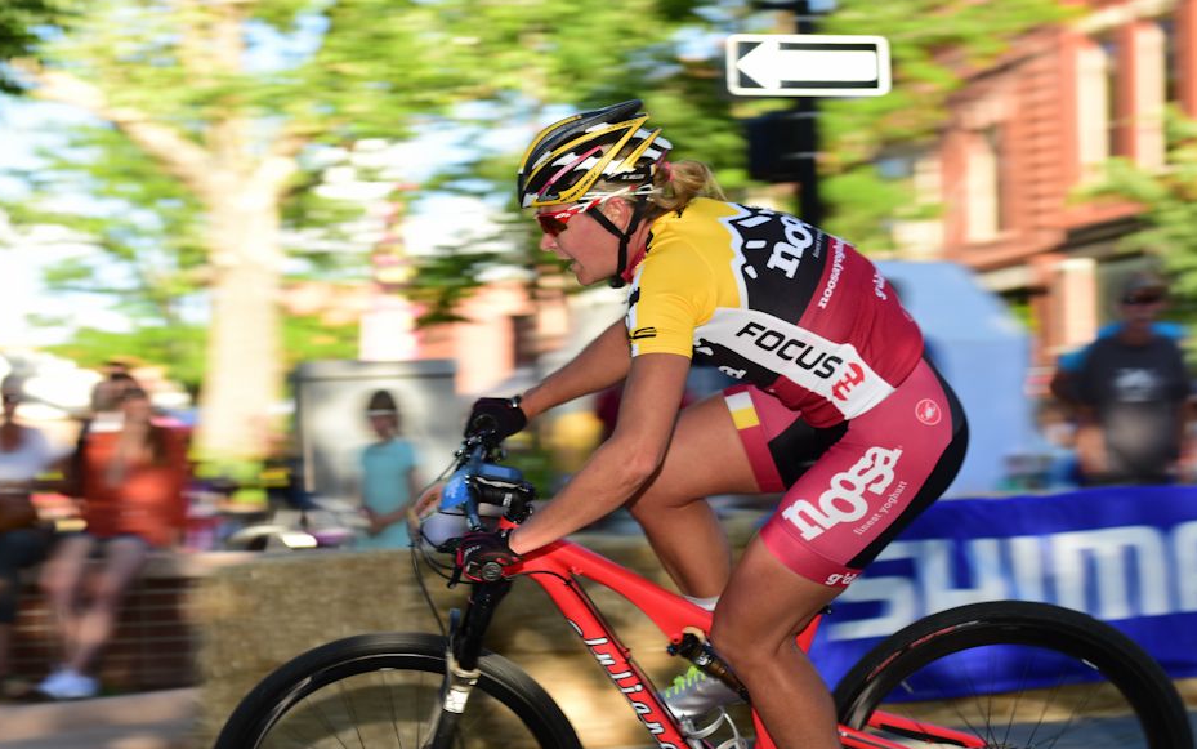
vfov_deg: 20.6
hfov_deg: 32.4
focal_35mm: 63
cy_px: 507
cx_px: 491
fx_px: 2056
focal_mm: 48
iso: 100
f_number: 4
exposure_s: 1/250
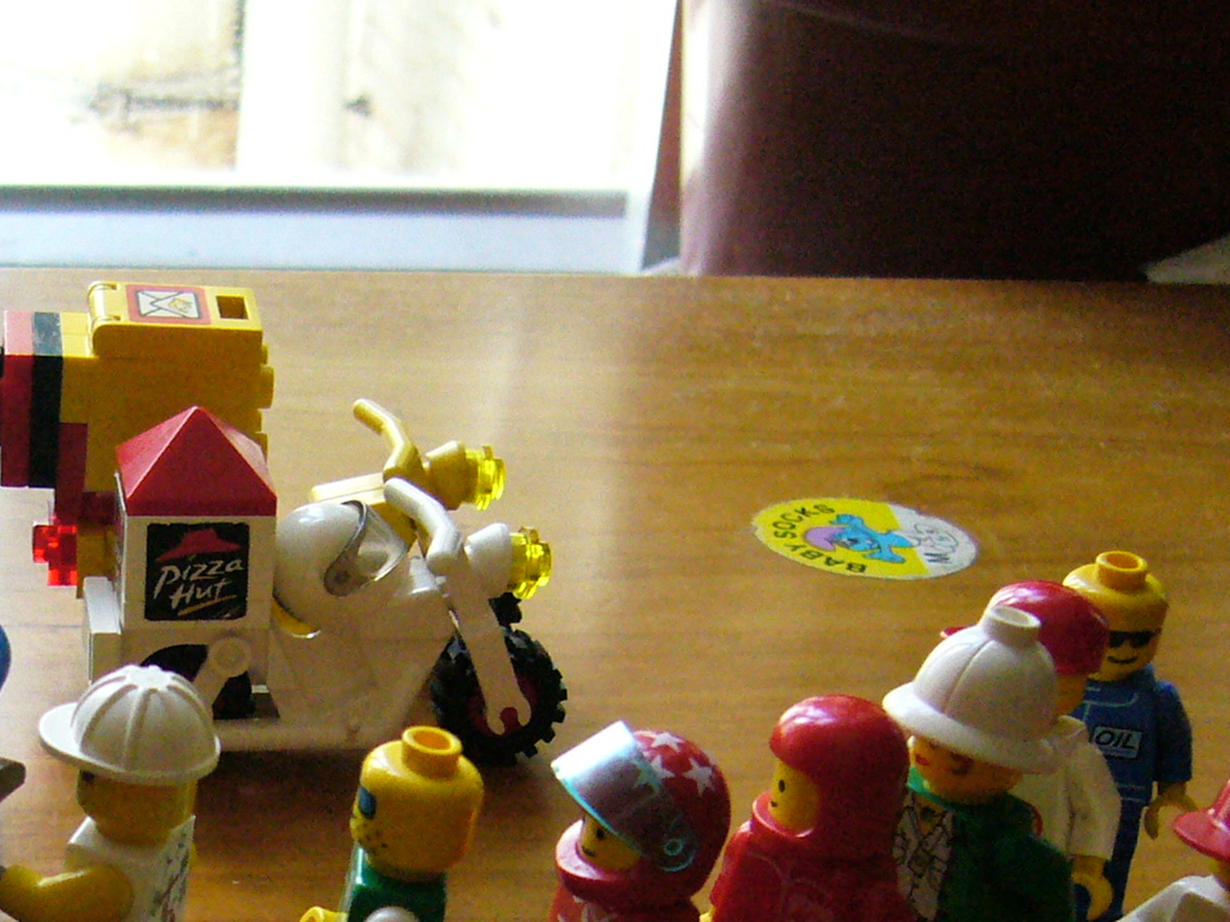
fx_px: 2665
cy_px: 916
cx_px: 85
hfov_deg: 25.1
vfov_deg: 19.1
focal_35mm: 75
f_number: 2.8
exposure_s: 1/100
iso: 400
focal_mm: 5.8
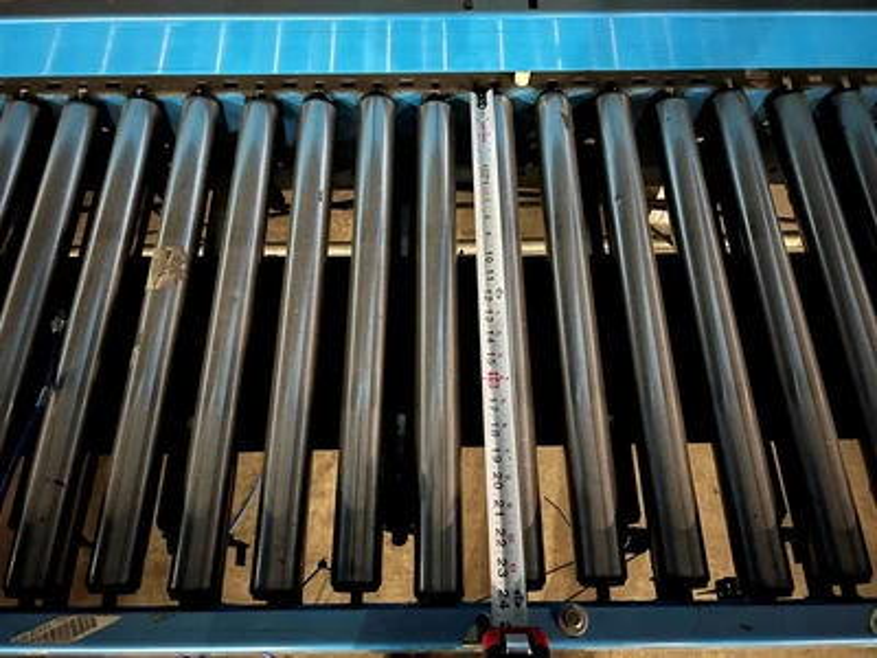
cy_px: 329
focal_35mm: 26
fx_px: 659
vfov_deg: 53.1
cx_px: 438
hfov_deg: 67.3
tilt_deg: -64.6
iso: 1250
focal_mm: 5.7
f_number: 1.5
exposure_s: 1/5
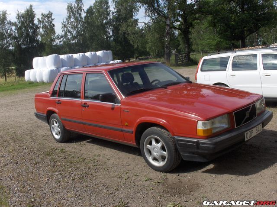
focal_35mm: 28
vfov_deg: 49.6
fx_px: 224
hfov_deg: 63.5
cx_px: 138
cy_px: 104
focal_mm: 5.8
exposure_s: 1/599
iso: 50
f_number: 3.6
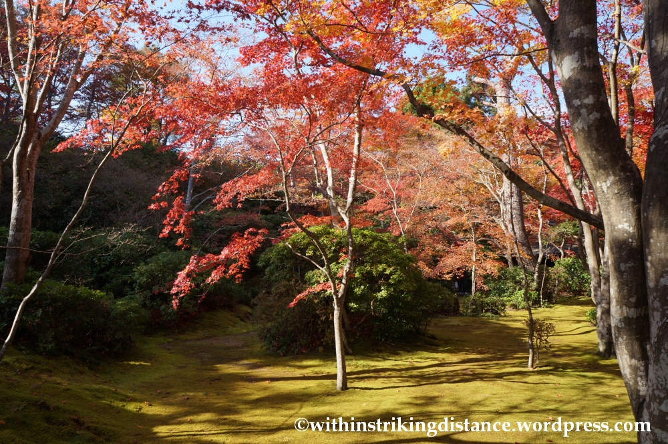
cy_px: 222
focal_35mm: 27
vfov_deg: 47.8
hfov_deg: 67.4
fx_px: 500
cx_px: 334
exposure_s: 1/200
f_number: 7.1
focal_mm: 18
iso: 200
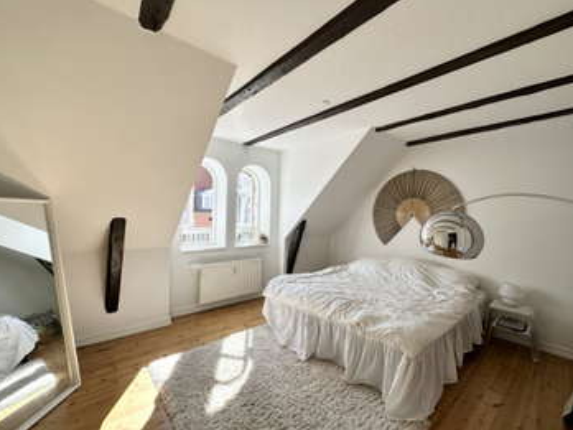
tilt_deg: -1.6
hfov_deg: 98.1
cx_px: 300
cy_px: 214
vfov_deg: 81.7
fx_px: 248
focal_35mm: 15
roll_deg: -2.5
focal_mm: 2.22
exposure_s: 1/243
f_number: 2.2
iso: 40
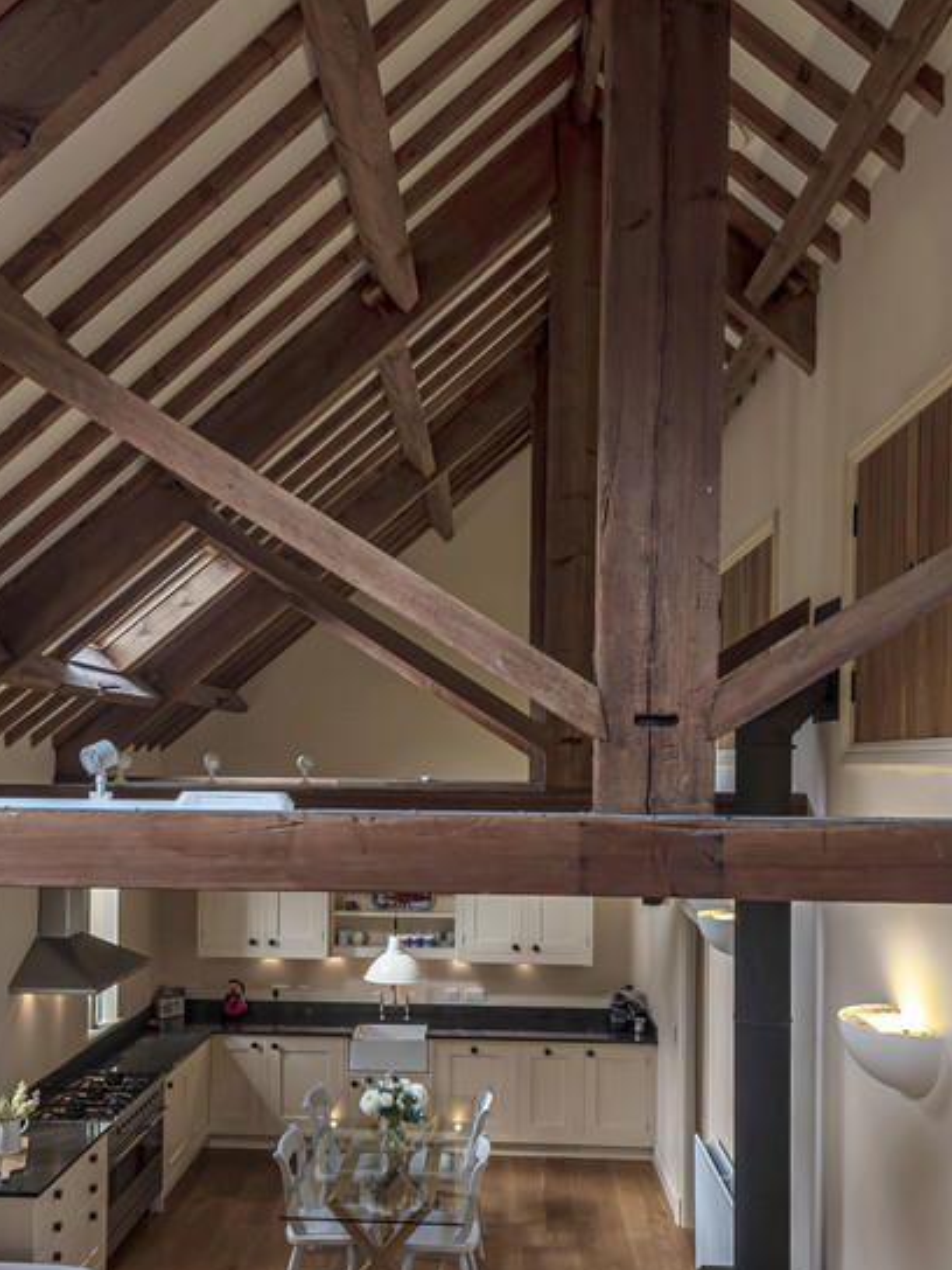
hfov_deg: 47.8
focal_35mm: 29
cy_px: 775
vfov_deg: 61.0
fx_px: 1063
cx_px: 359
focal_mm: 16
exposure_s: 1/30
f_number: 8
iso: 250
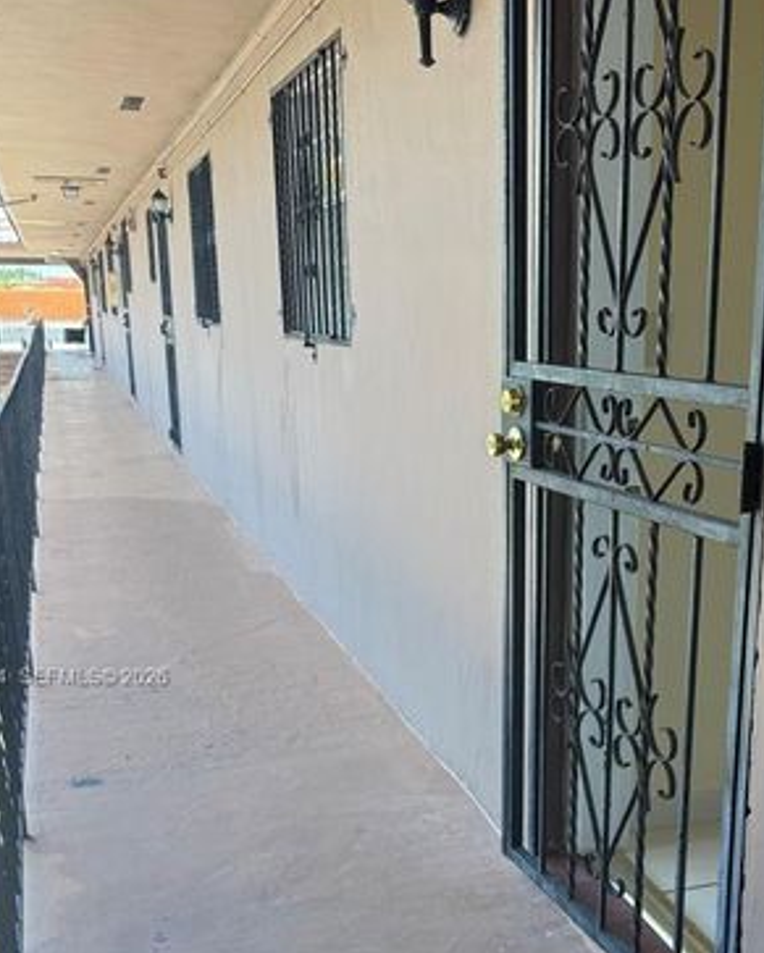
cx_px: 554
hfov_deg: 34.3
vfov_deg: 41.9
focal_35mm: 43
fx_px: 1214
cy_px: 679
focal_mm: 6.76
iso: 80
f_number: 1.78
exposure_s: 1/294
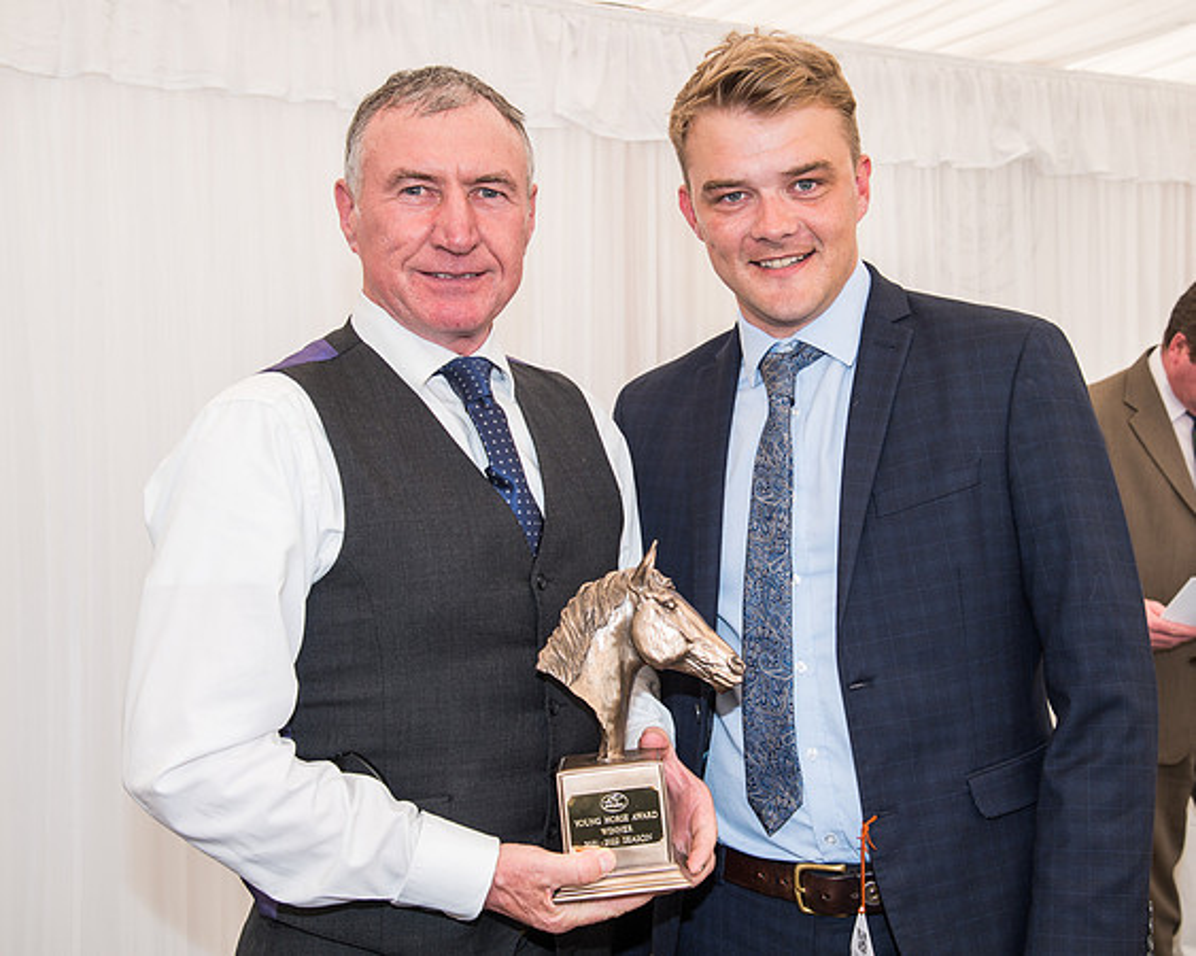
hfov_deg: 32.9
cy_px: 472
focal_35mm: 57
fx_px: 2021
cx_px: 672
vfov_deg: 26.6
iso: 200
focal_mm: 46
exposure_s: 1/100
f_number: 5
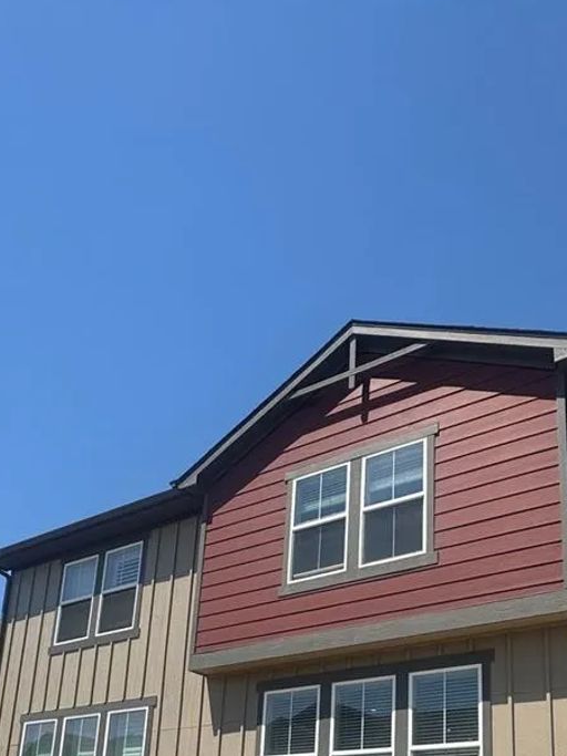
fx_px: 612
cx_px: 416
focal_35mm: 28
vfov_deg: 53.0
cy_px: 720
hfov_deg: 48.1
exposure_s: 1/1709
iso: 50
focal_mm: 2.22
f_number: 2.2
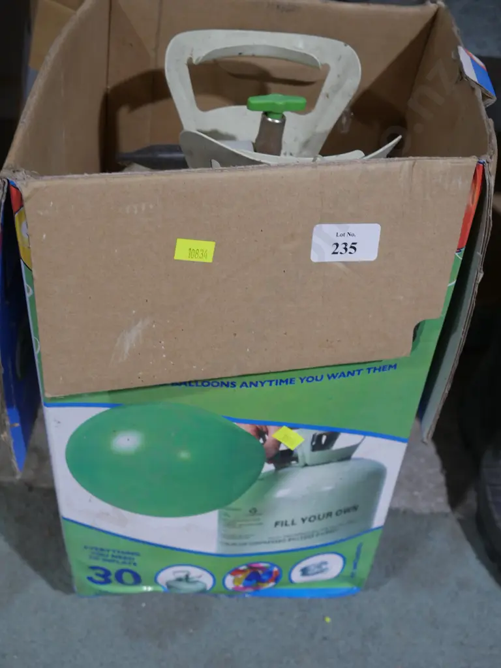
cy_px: 334
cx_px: 250
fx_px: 849
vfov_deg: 42.9
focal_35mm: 44
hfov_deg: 32.9
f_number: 4.7
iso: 640
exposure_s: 1/60
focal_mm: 22
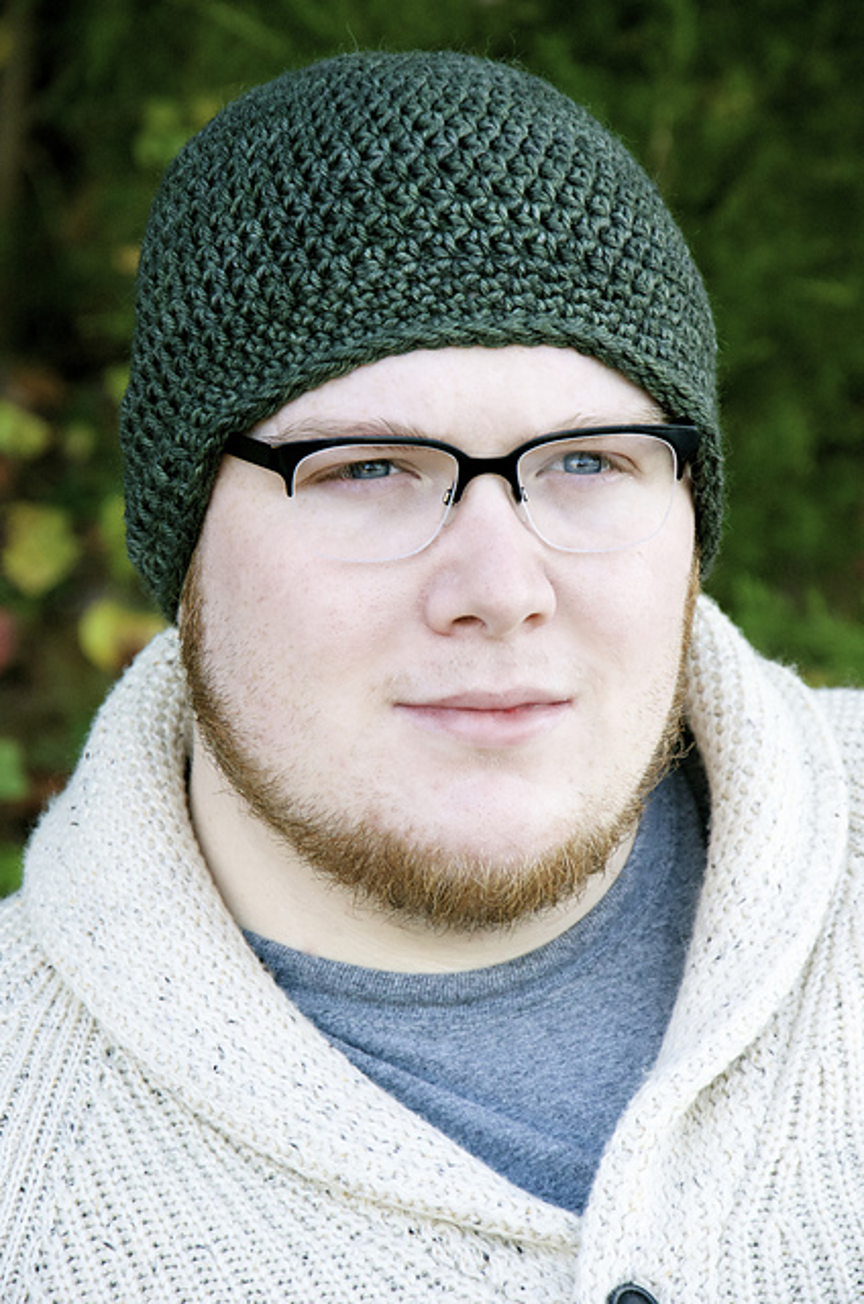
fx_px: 5694
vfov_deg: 13.1
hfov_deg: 8.7
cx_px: 432
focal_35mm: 158
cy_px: 652
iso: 1600
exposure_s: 1/250
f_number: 8
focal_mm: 105
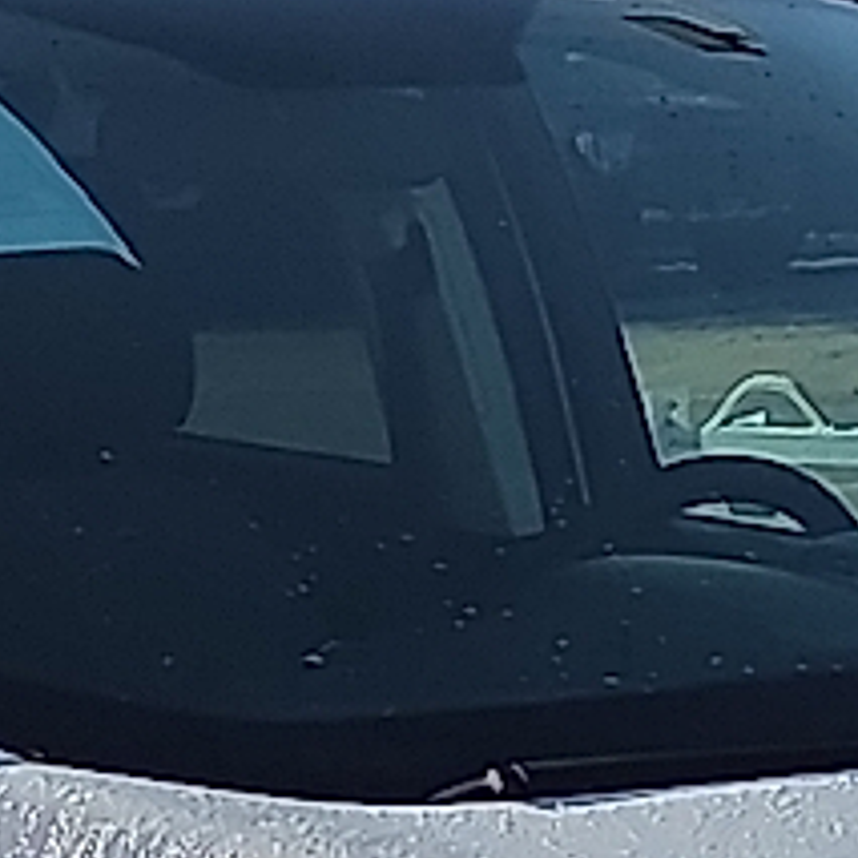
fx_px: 7431
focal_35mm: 265
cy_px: 1273
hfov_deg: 6.6
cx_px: 322
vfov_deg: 6.5
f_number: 1.8
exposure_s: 1/2500
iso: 25
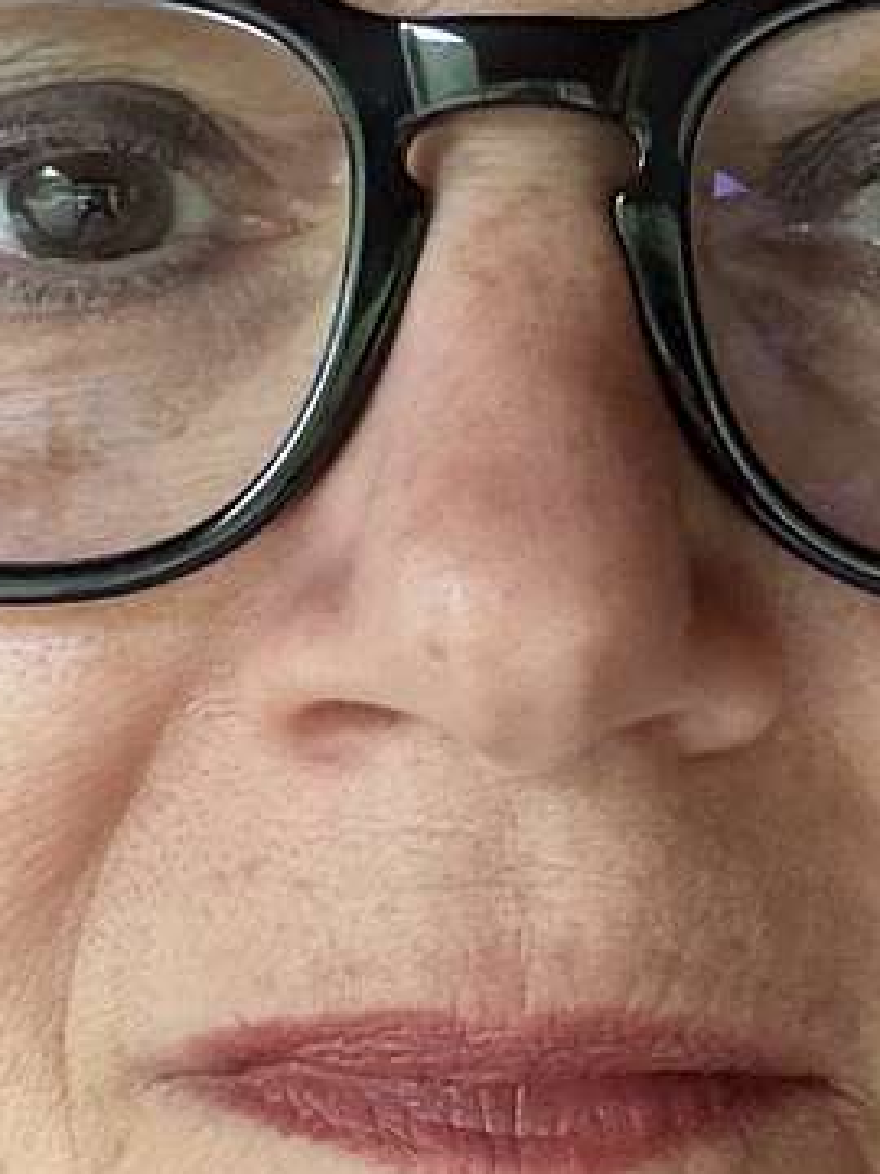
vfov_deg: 16.3
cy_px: 949
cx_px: 508
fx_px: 4067
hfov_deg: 12.3
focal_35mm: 120
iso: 320
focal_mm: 2.69
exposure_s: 1/47
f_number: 1.9
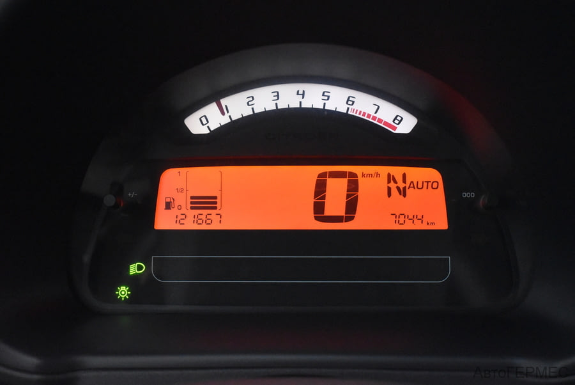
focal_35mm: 52
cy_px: 192
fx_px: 839
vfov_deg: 25.8
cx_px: 288
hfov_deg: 37.8
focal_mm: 35
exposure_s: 1/60
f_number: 4.5
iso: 5600
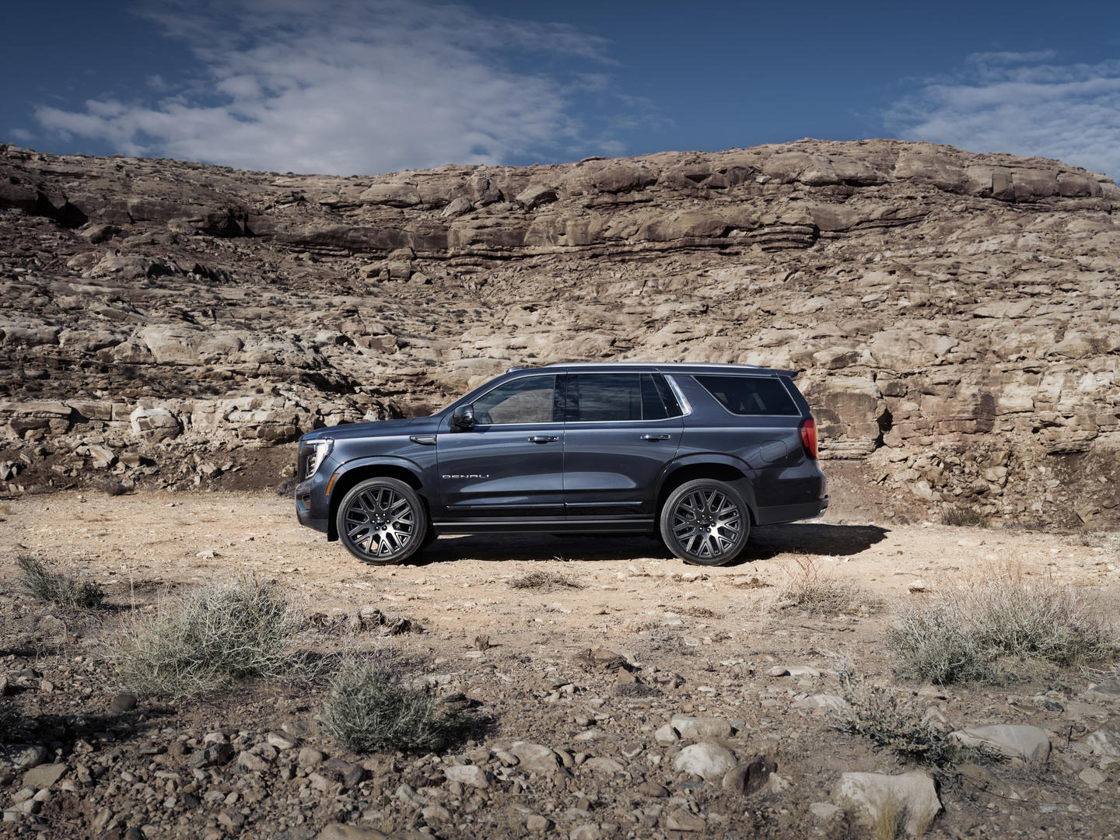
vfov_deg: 39.7
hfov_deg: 51.4
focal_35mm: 36
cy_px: 420
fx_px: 1165
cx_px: 560
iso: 400
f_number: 7.1
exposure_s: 1/320
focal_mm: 45
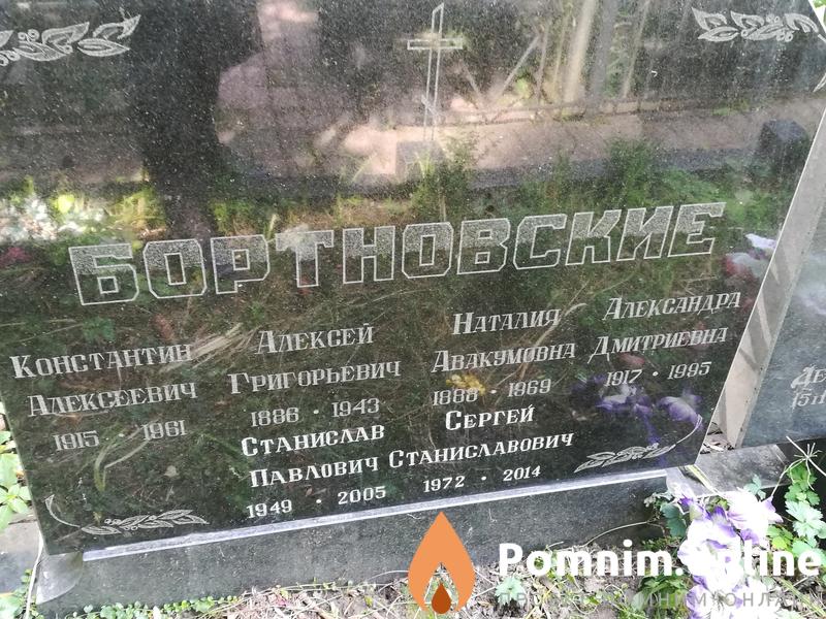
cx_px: 413
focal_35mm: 34
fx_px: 811
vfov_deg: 41.8
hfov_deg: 54.0
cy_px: 310
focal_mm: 3.83
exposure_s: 1/30
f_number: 2.2
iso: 200
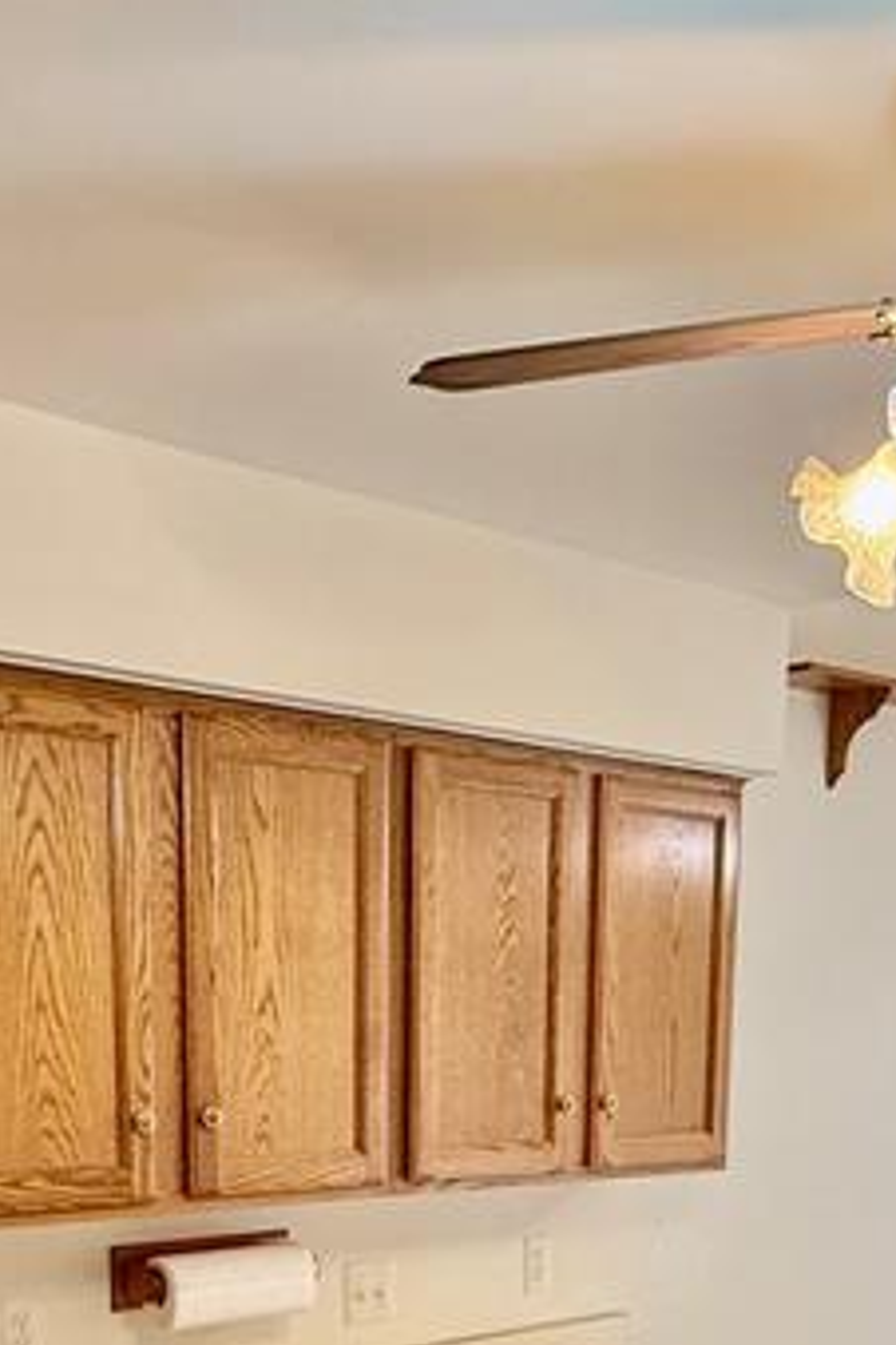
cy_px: 1282
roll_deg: -1.2
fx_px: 1643
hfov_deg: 30.4
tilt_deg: -9.9
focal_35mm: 44
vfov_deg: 40.2
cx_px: 555
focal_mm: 2.22
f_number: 2.2
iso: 250
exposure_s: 1/60
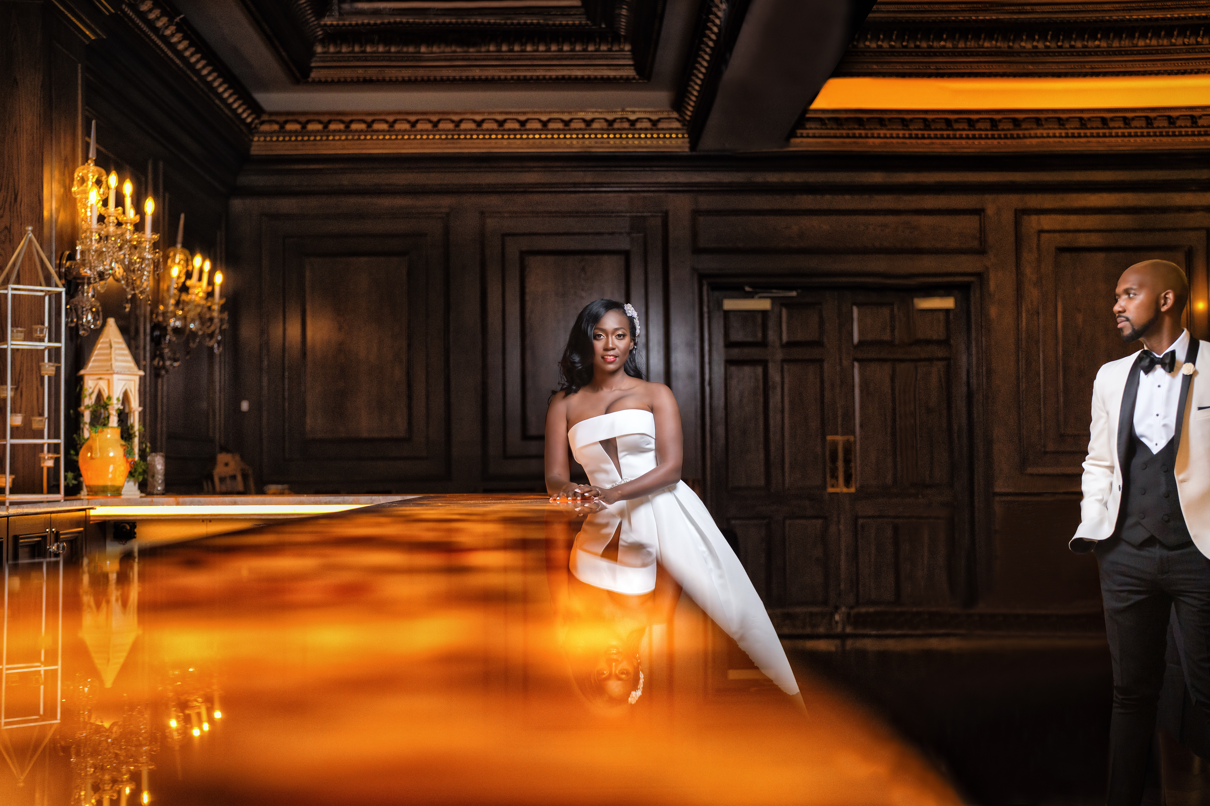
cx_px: 605
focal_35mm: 50
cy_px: 403
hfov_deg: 39.6
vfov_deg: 27.0
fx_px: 1680
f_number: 2
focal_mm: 50
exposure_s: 1/2500
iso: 1000
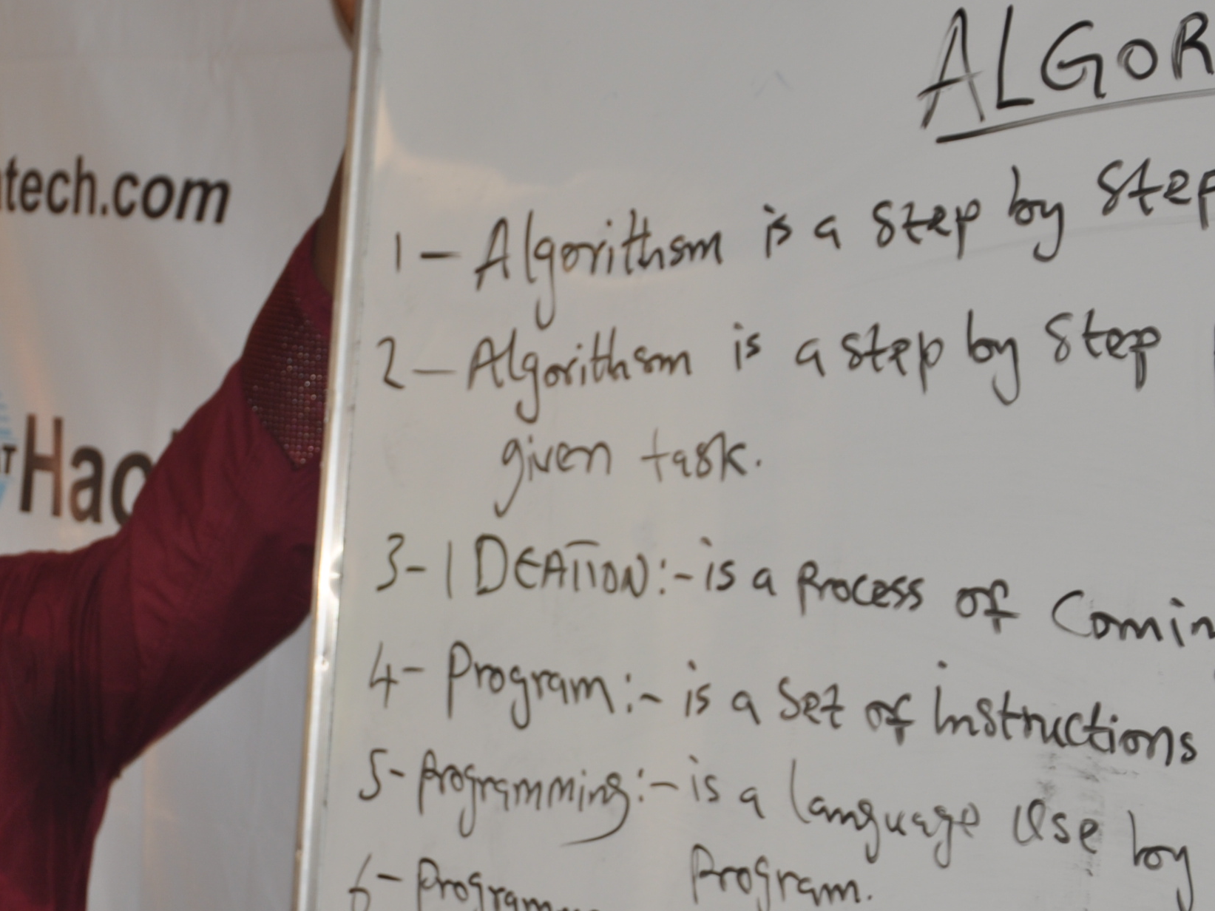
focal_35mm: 141
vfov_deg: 10.5
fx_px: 4949
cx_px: 100
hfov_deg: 13.9
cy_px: 661
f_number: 5
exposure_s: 1/60
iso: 200
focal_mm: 50
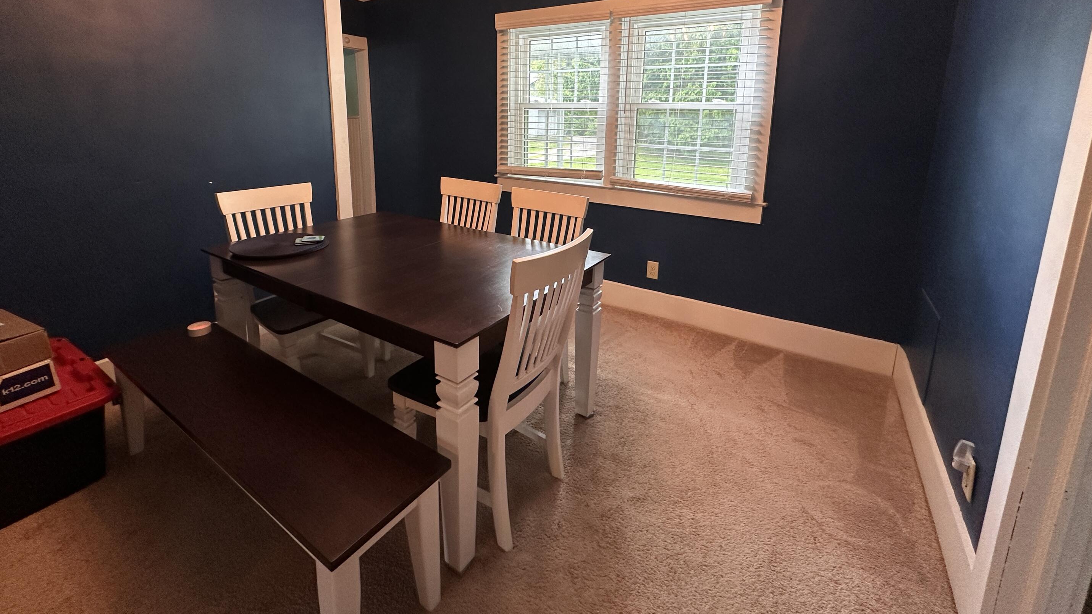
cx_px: 530
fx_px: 463
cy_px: 200
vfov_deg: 65.2
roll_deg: -0.8
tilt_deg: -10.3
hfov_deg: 99.3
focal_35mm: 16
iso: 200
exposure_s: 1/60
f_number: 2.2
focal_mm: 2.22
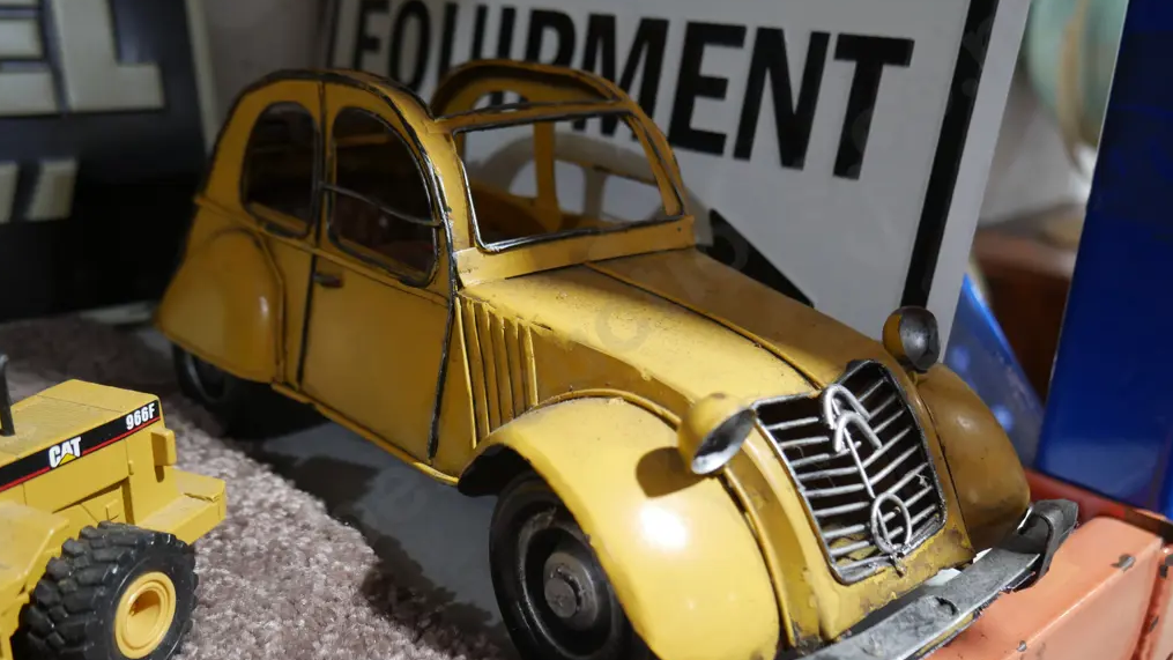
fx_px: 1026
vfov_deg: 35.6
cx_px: 582
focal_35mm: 33
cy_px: 354
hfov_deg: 59.5
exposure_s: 1/60
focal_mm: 15
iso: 640
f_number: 3.6
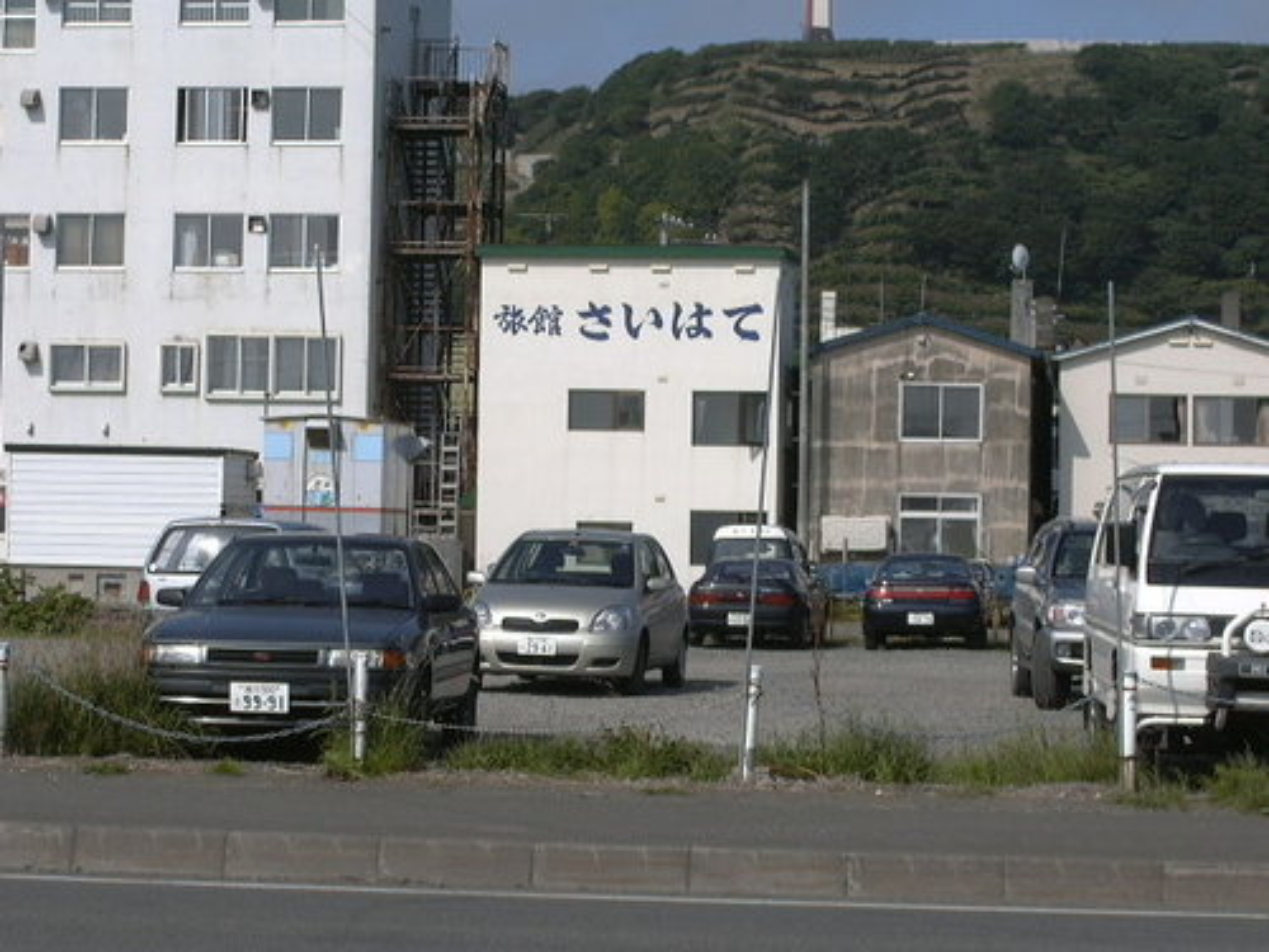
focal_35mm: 83
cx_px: 634
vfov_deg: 17.8
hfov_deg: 23.6
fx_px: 3043
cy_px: 476
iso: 100
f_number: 11.37
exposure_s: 1/236
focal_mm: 12.83
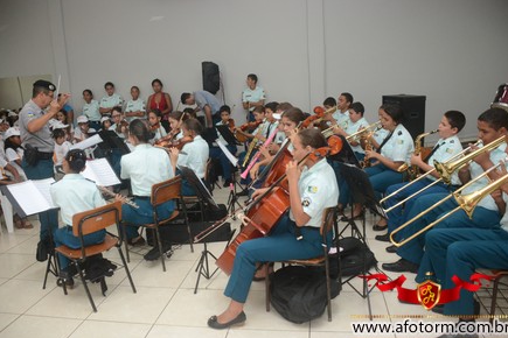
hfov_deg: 60.3
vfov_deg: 42.3
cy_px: 172
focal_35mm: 31
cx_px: 253
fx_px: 437
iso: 1600
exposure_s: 1/160
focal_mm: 20
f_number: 3.5
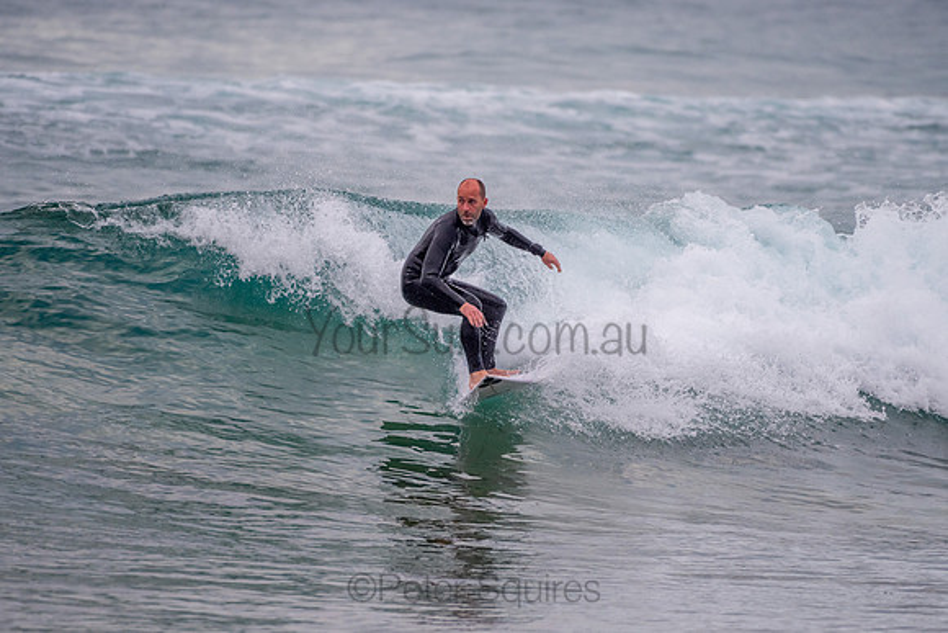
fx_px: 16149
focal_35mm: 613
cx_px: 475
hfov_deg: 3.4
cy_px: 321
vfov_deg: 2.2
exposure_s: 1/800
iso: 560
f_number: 5.6
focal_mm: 500
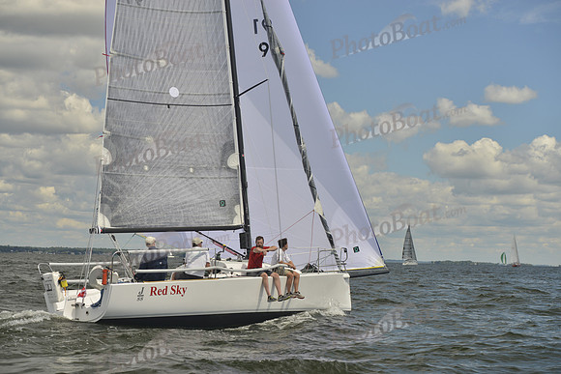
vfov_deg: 19.5
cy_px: 187
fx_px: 1091
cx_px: 280
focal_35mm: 70
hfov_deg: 28.8
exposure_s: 1/800
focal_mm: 70
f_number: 5.6
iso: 200
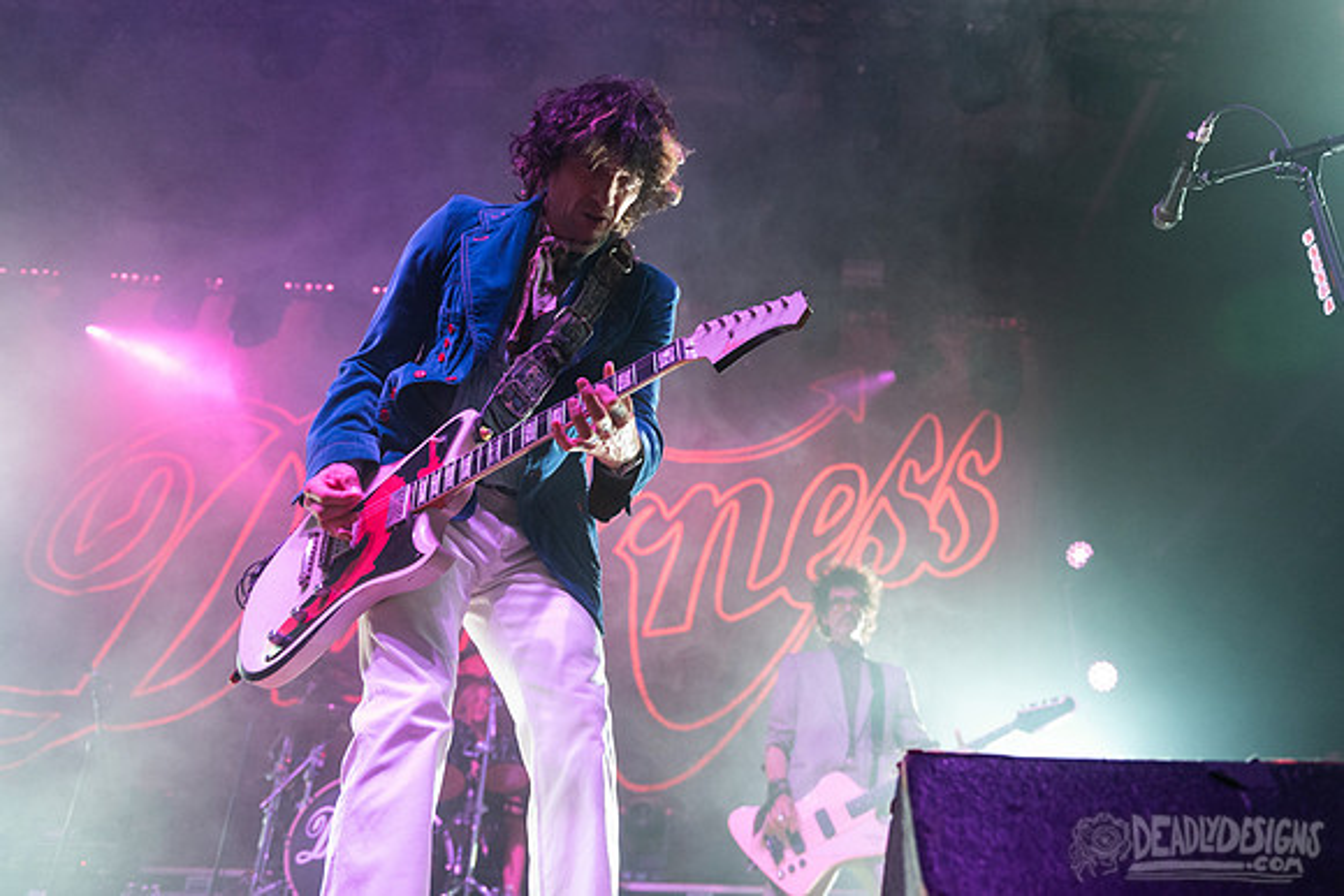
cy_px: 418
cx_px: 731
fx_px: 1137
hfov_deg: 61.1
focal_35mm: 30
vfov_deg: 43.0
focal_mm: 28
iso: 2500
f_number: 3.2
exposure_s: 1/250
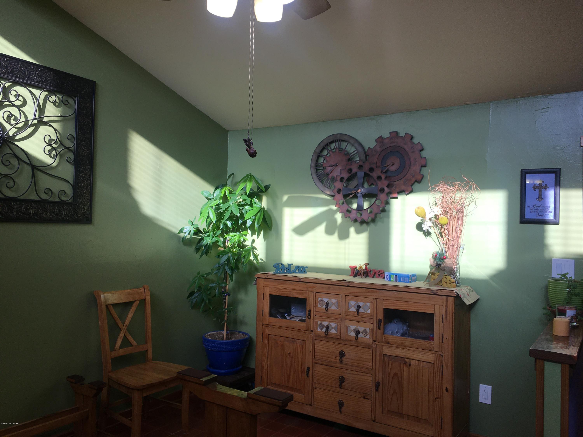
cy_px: 218
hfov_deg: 61.7
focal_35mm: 29
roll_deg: -1.6
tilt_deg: +1.9
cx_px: 292
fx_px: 488
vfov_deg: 48.2
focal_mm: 4.15
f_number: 2.2
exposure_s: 1/287
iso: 25
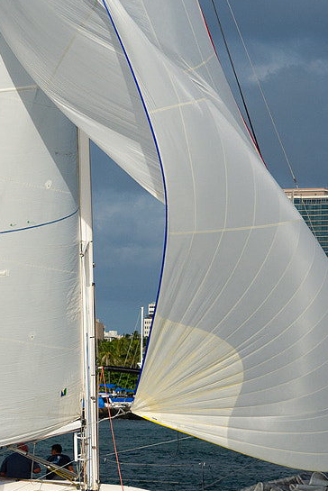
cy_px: 154
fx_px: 2484
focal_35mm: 182
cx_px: 53
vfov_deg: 11.3
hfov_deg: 7.5
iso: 400
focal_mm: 62
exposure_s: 1/3200
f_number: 7.1
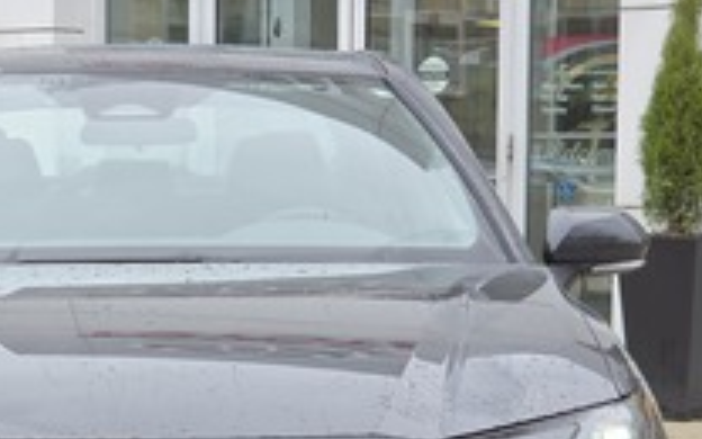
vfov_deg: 8.8
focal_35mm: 148
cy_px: 464
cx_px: 148
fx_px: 2832
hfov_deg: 14.1
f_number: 2.4
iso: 32
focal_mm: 7
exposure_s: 1/120
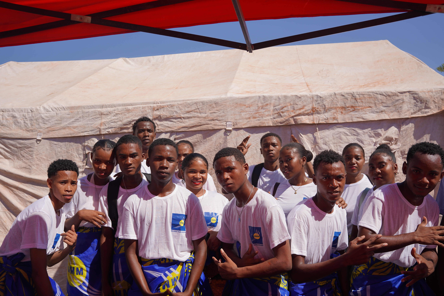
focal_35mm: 28
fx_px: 345
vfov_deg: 46.4
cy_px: 148
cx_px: 222
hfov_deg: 65.5
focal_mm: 28
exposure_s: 1/1250
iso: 100
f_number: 4.5
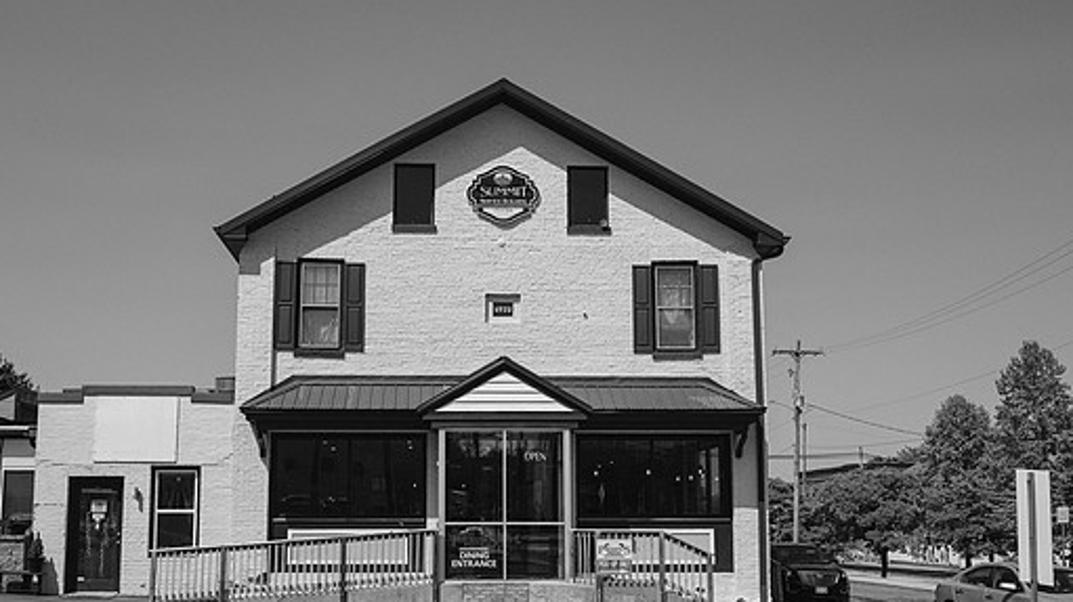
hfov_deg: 46.3
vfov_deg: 27.1
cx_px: 483
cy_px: 332
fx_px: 1251
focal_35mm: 44
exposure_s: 1/500
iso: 50
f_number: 6.3
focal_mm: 37
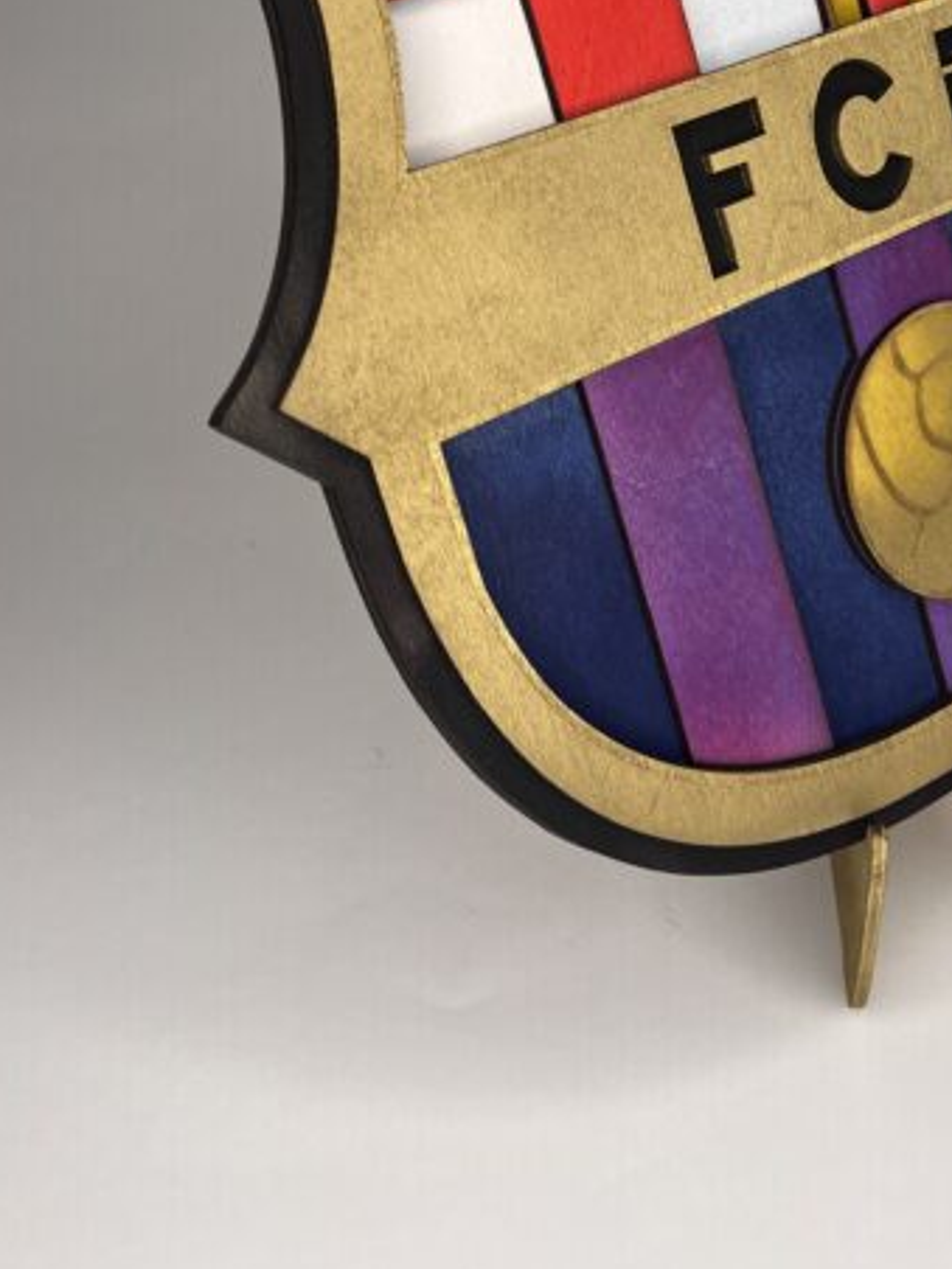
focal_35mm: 46
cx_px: 716
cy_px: 253
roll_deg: +0.4
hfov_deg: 31.0
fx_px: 1687
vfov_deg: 39.6
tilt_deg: -28.6
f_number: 1.5
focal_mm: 5.7
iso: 50
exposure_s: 1/521
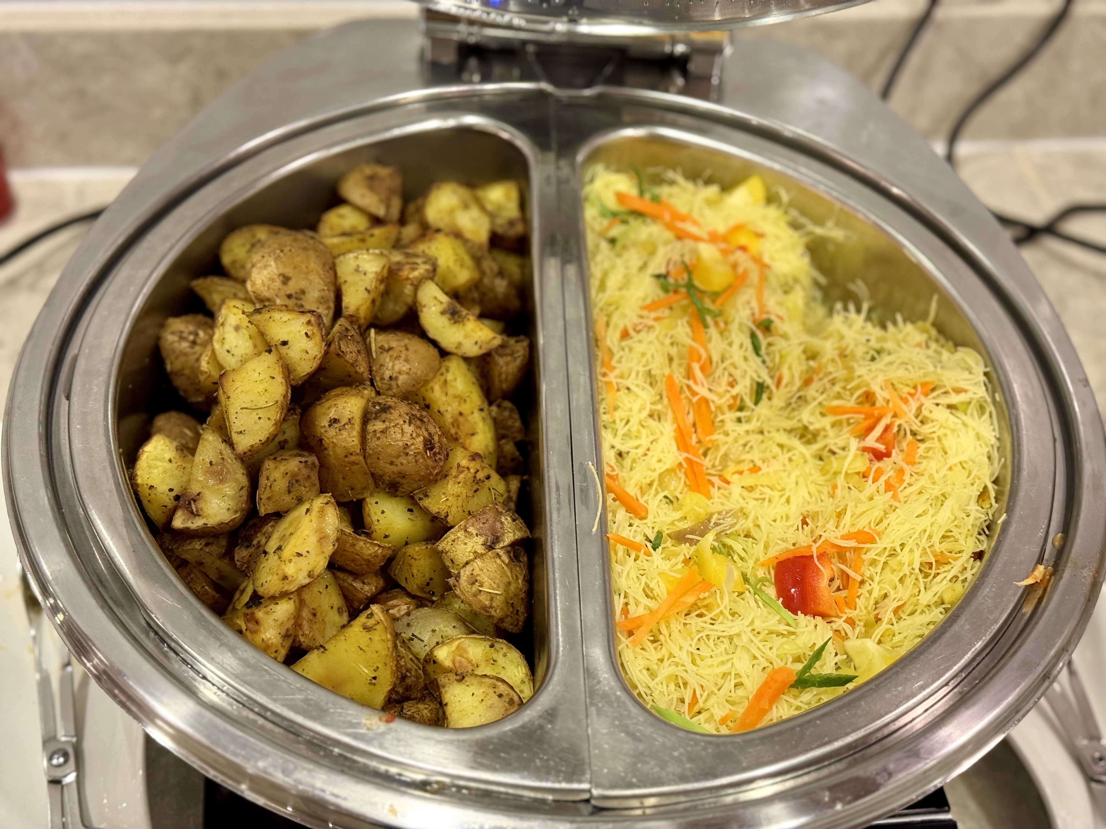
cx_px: 553
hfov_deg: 39.7
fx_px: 1534
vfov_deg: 30.3
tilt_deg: -45.6
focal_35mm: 48
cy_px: 414
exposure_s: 1/33
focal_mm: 6.86
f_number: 1.78
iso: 320
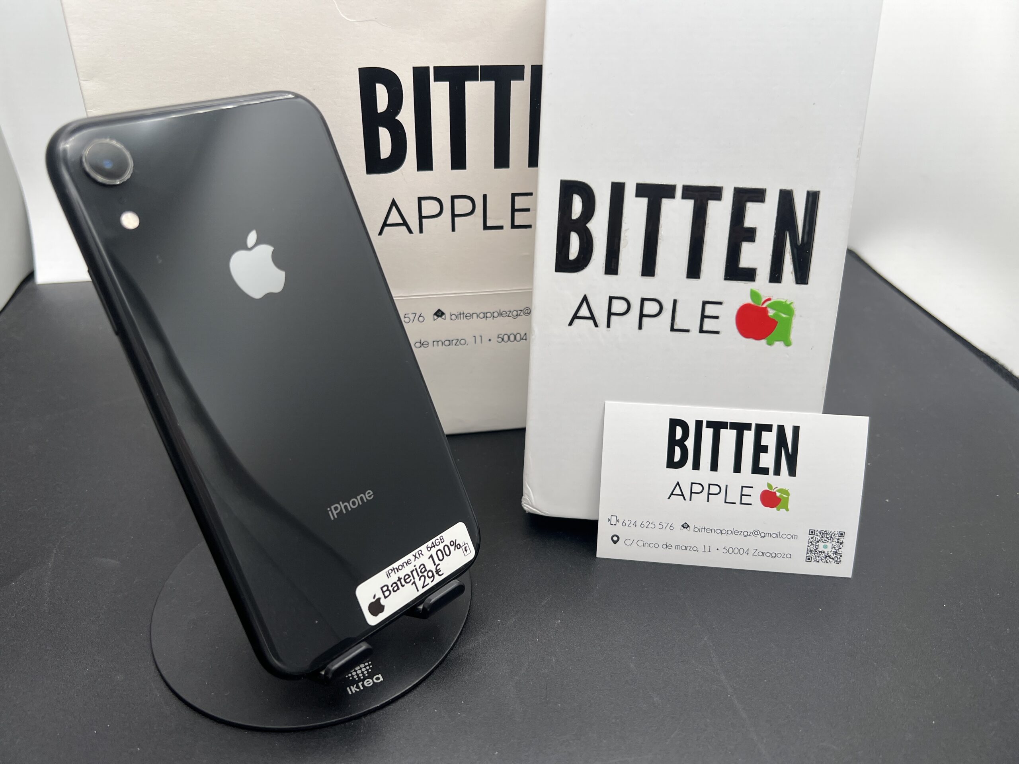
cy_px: 382
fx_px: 765
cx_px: 510
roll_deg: -0.5
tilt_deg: -34.6
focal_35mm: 26
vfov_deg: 53.1
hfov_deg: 67.3
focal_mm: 5.7
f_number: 1.5
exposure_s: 1/377
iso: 50
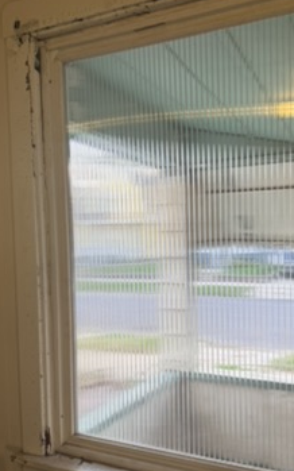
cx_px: 182
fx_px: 449
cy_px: 263
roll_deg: -0.2
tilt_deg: -1.7
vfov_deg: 55.2
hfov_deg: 36.1
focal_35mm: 35
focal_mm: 6.76
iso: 100
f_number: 1.78
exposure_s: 1/120
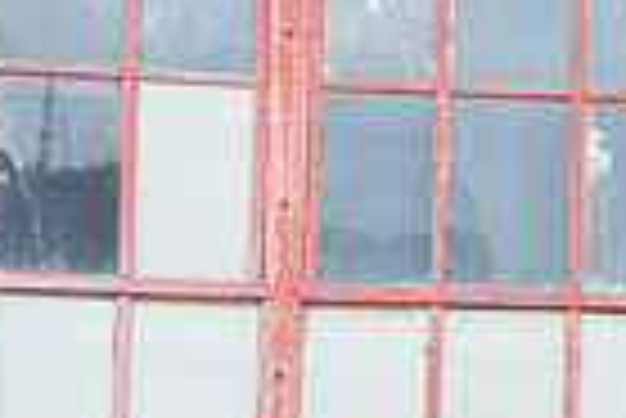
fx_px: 3272
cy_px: 636
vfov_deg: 7.2
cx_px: 1166
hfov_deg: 10.2
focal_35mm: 188
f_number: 5.6
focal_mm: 45
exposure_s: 1/320
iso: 500
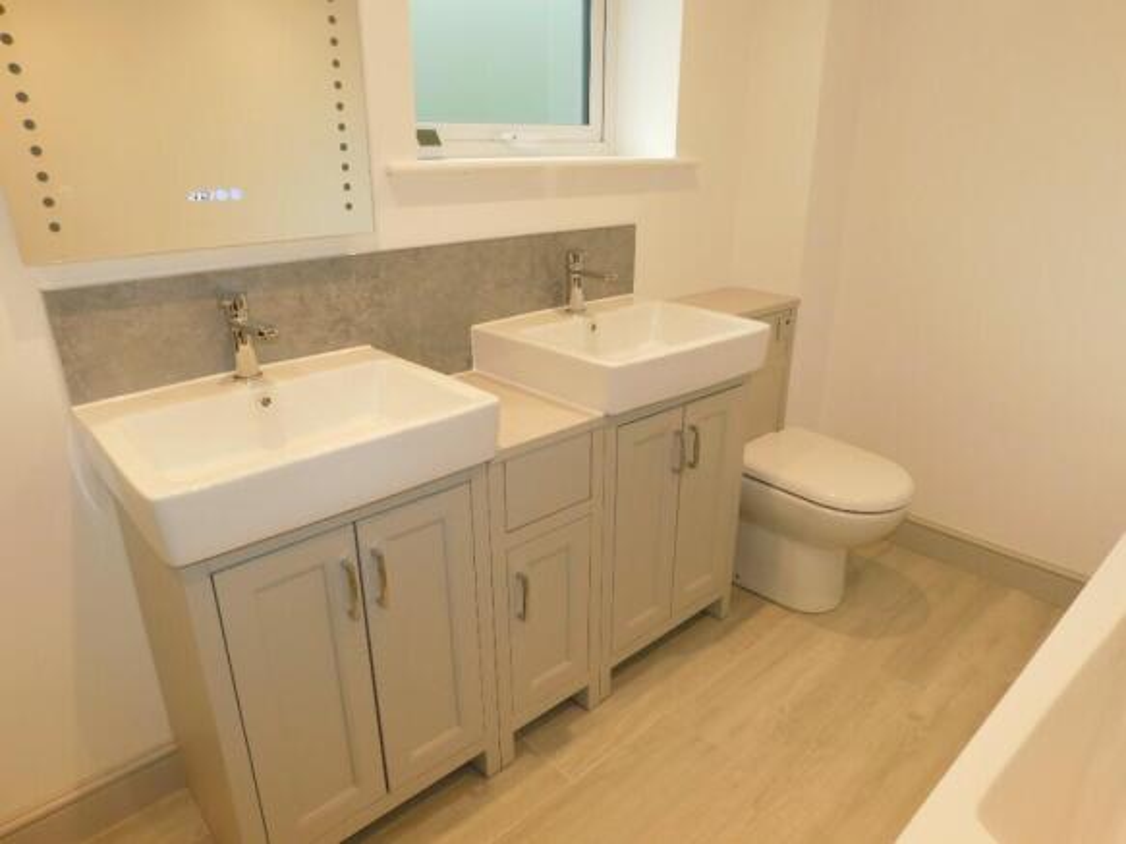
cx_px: 563
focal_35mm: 23
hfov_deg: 73.9
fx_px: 748
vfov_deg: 58.9
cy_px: 422
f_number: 3
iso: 125
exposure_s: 1/50
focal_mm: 4
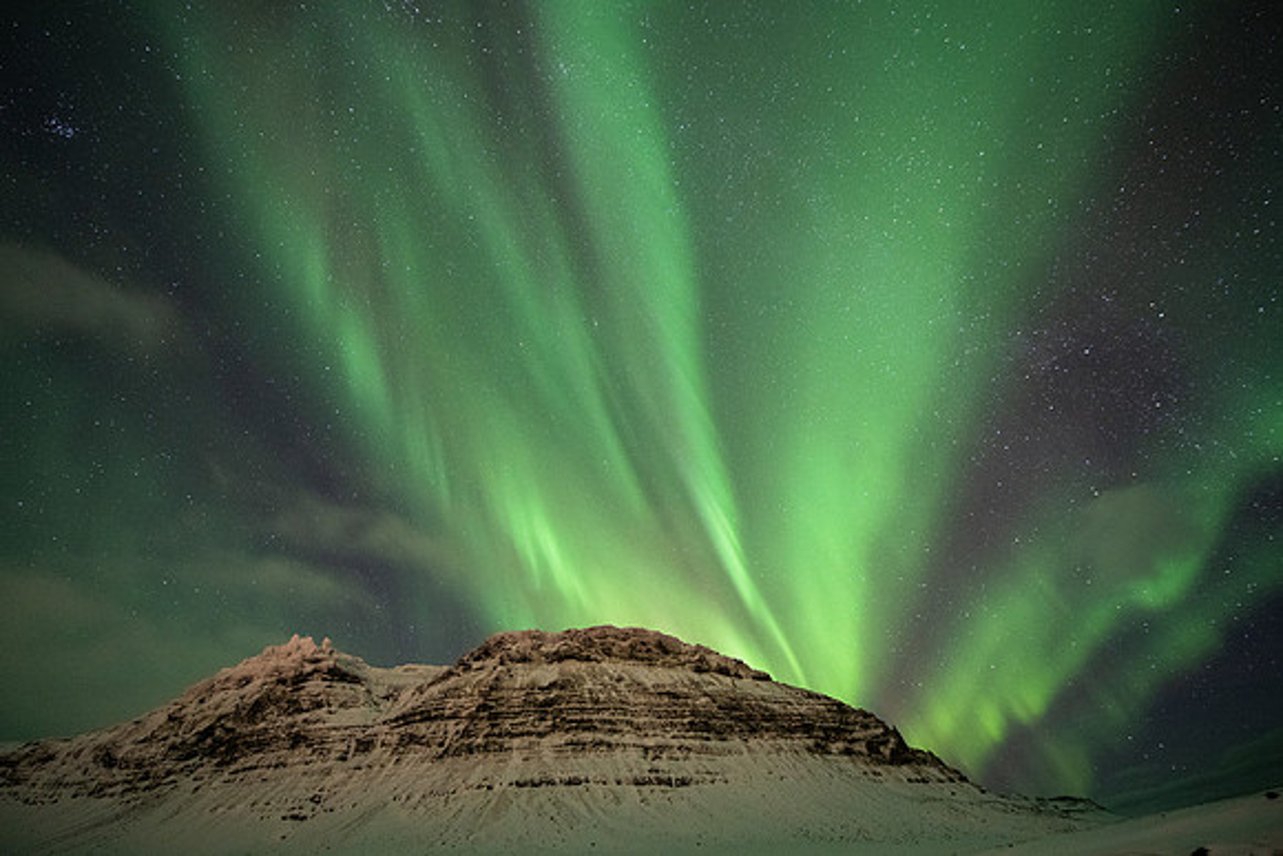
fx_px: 581
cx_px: 642
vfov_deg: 72.8
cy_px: 428
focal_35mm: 16
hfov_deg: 95.7
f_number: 2.8
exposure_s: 8
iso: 2500
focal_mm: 15
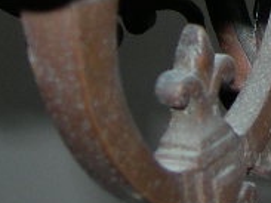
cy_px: -181
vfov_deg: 6.8
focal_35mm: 213
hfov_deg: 8.9
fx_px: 1666
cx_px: 511
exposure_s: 1/60.1
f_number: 2.8
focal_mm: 7.8
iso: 50
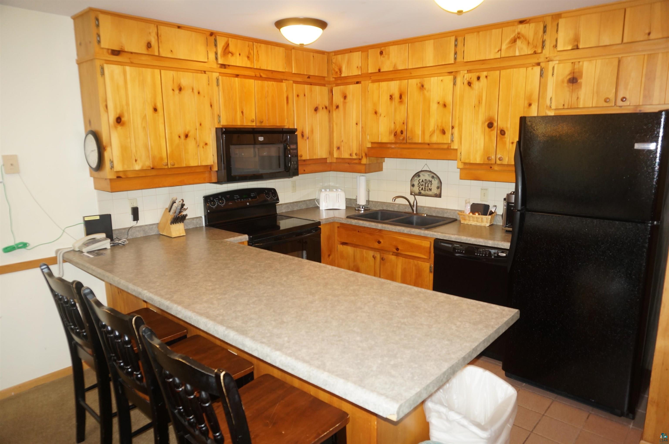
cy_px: 222
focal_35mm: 24
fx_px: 445
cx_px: 334
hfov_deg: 73.8
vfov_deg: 53.0
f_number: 4
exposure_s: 1/60
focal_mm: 16
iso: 400
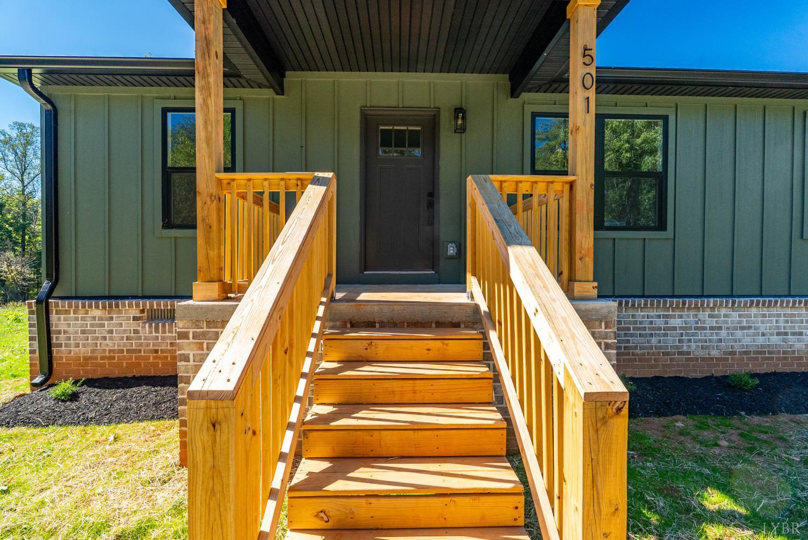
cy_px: 270
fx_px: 371
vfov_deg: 72.1
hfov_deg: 94.9
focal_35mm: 16
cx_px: 404
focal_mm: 16.5
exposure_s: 1/320
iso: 800
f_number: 7.1
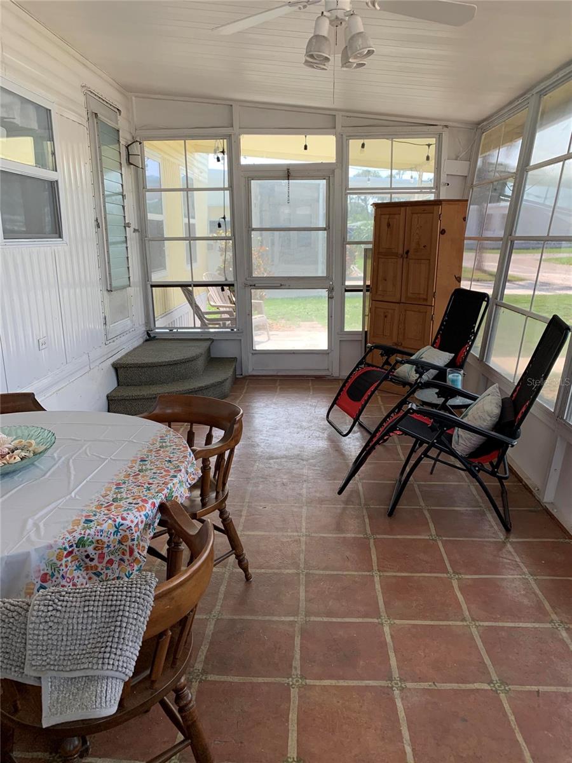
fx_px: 573
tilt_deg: -13.5
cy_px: 382
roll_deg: -0.4
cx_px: 286
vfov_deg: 67.3
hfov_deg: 53.1
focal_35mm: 26
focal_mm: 4.25
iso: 80
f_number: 1.8
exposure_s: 1/121
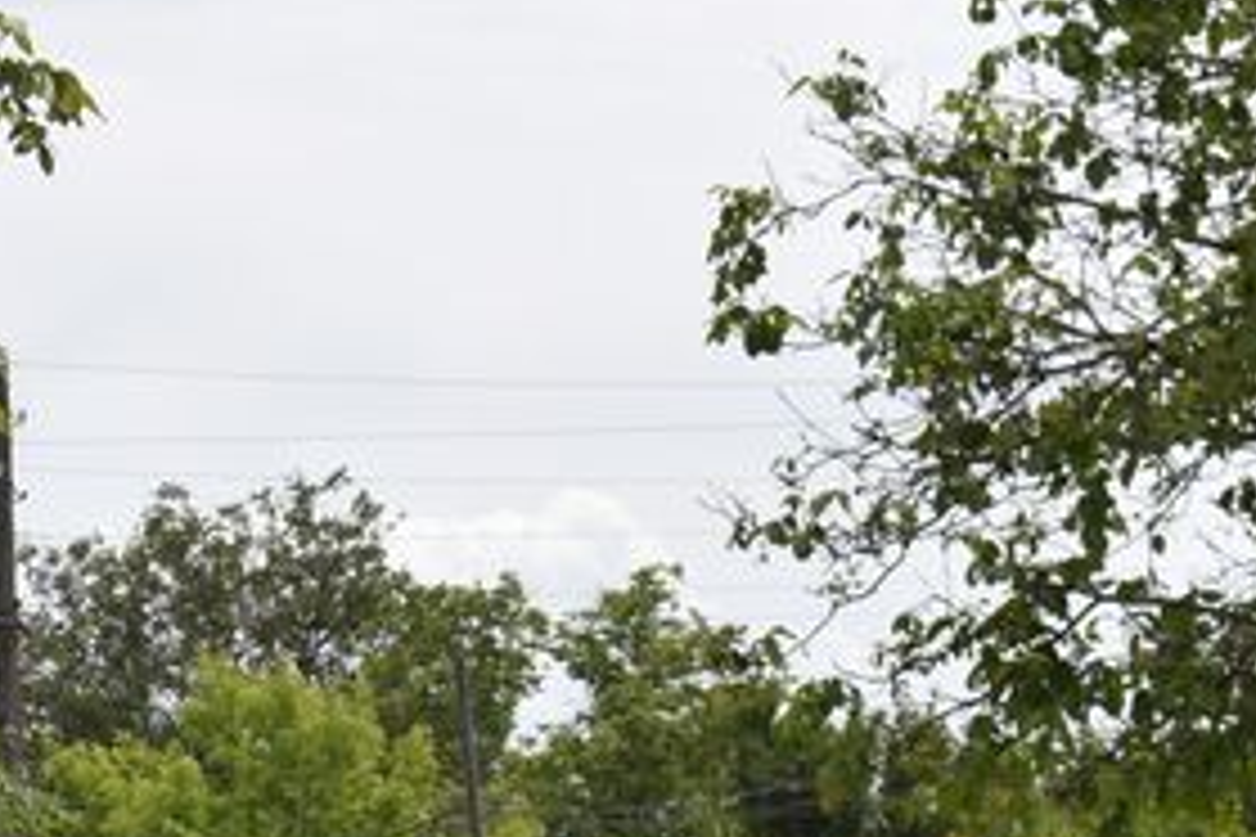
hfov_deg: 14.2
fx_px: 4931
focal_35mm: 141
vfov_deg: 9.6
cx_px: -131
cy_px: 880
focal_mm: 35
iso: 100
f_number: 10
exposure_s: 1/200
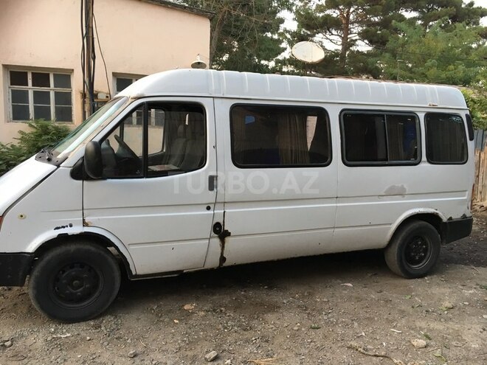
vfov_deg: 48.2
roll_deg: -2.9
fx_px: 408
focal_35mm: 29
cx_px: 244
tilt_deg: -6.6
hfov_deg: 61.7
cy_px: 182
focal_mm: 4.15
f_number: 2.2
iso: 25
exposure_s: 1/33
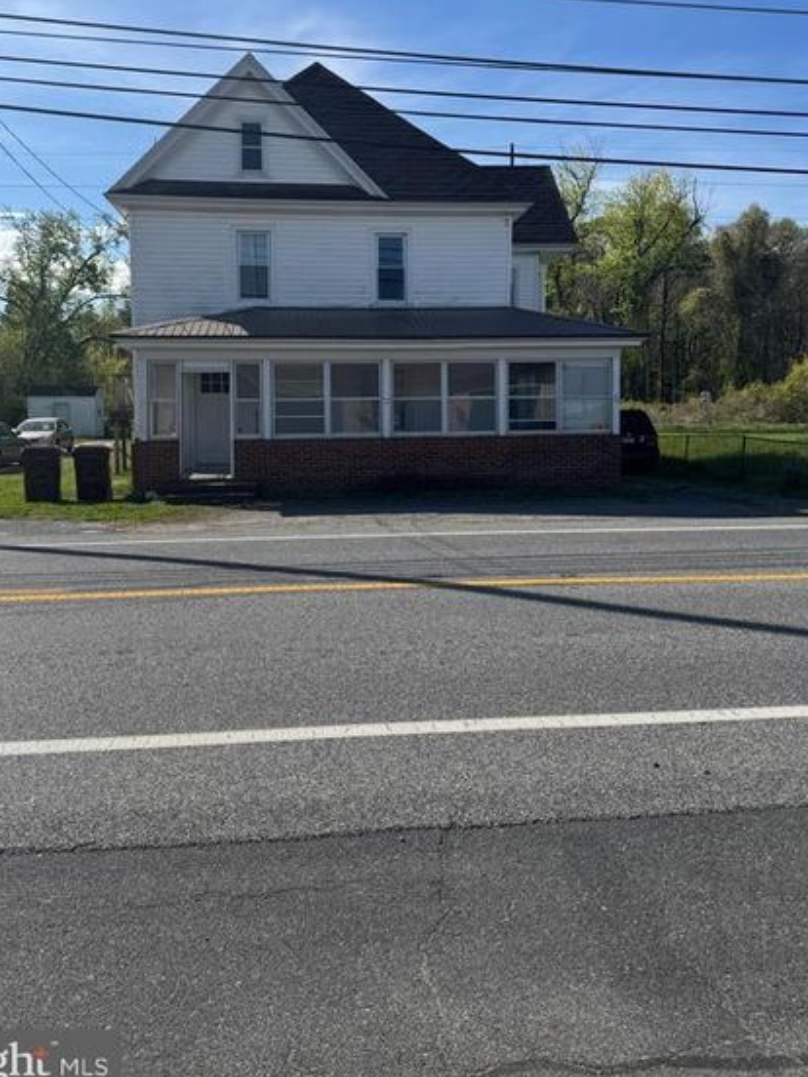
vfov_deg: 61.3
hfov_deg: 48.2
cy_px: 448
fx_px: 903
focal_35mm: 29
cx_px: 398
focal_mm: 6.76
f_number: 1.78
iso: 80
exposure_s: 1/5348
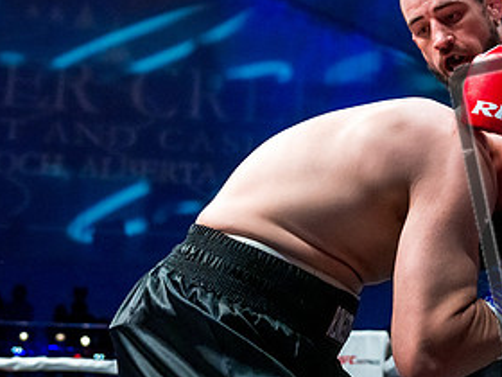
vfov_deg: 16.1
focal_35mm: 91
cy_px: 47
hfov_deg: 21.3
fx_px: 1320
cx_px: 380
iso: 4000
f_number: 4
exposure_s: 1/1000
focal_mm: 40
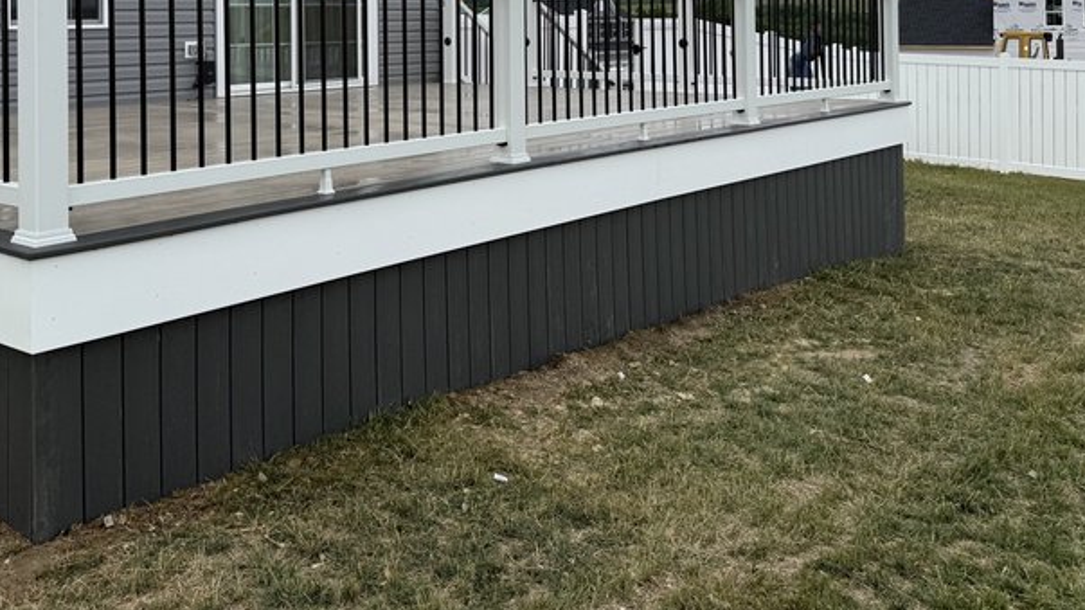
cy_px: 15
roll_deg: +1.0
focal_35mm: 39
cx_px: 450
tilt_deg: +1.8
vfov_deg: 28.7
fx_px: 1122
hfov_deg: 51.4
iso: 80
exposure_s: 1/6173
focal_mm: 6.76
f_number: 1.78
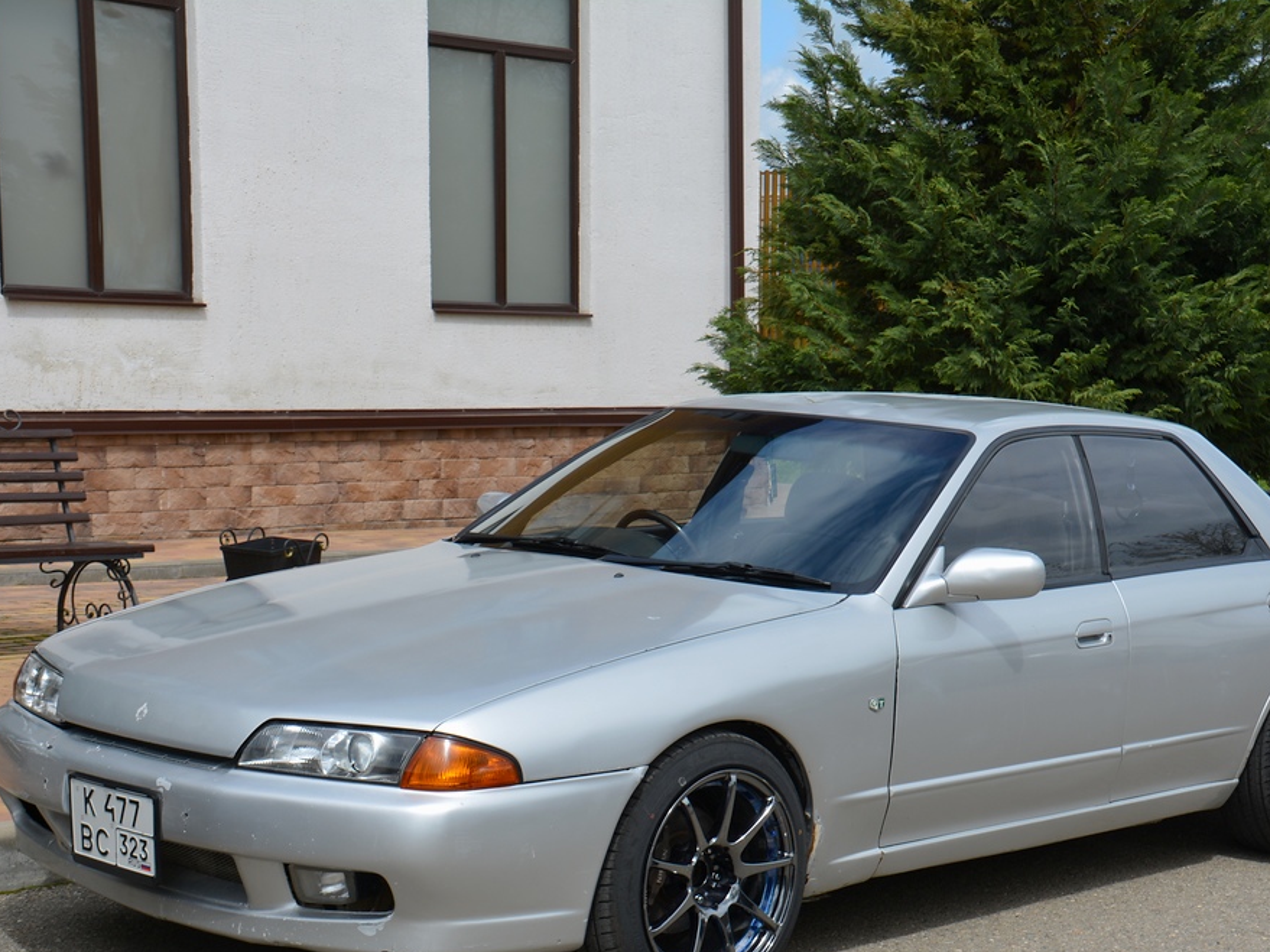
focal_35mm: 63
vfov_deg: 23.2
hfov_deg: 30.7
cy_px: 576
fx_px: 2311
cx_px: 711
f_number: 8
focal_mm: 32
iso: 100
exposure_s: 1/250
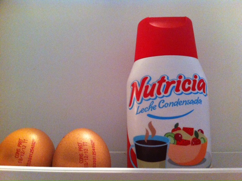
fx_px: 244
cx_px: 121
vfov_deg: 40.6
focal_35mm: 35
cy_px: 90
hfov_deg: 52.7
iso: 500
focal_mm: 3.85
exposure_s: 1/17
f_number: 2.8
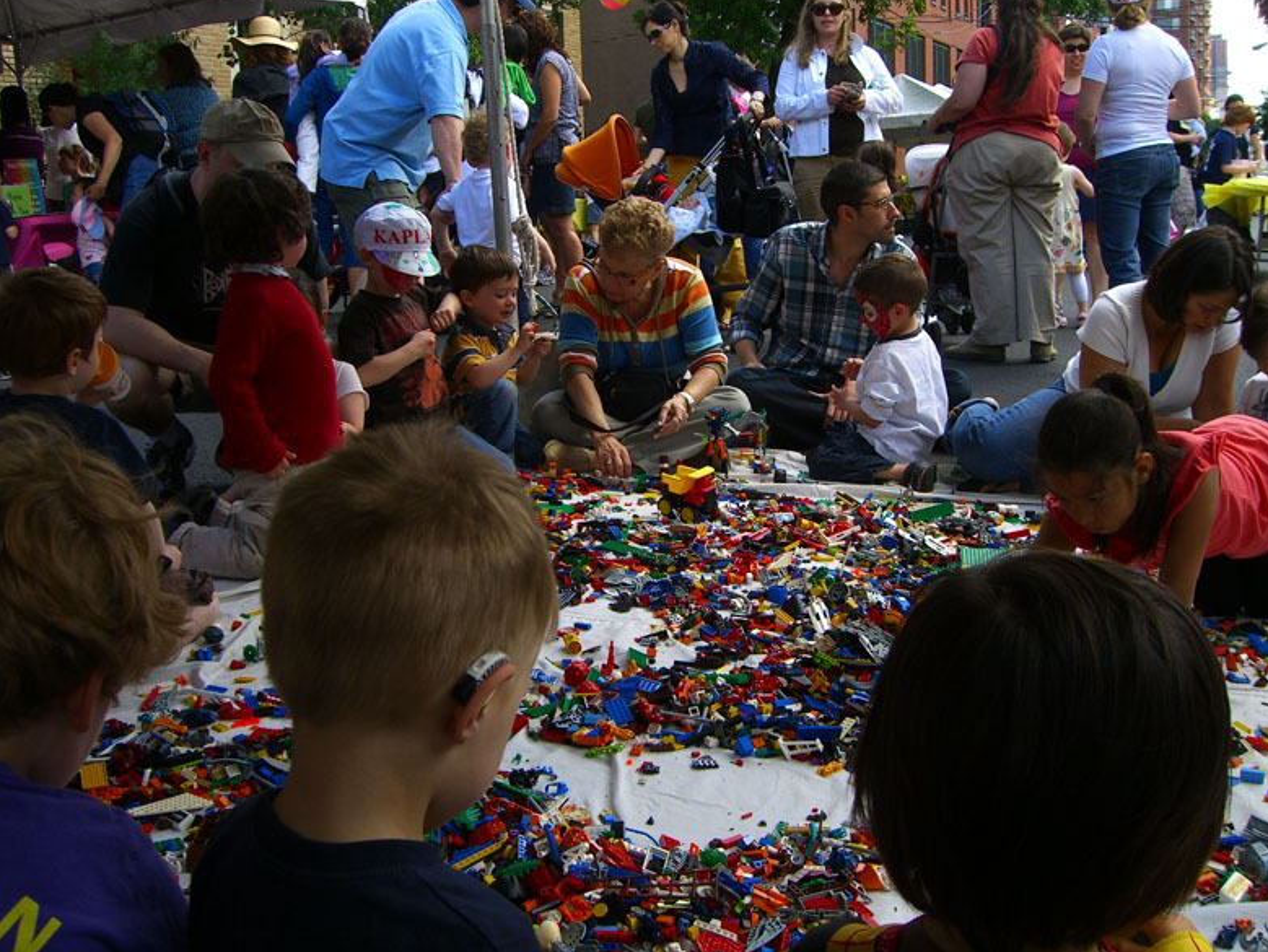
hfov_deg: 47.8
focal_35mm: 39
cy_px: 478
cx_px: 649
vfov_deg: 36.8
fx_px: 1429
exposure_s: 1/200
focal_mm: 7.9
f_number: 4
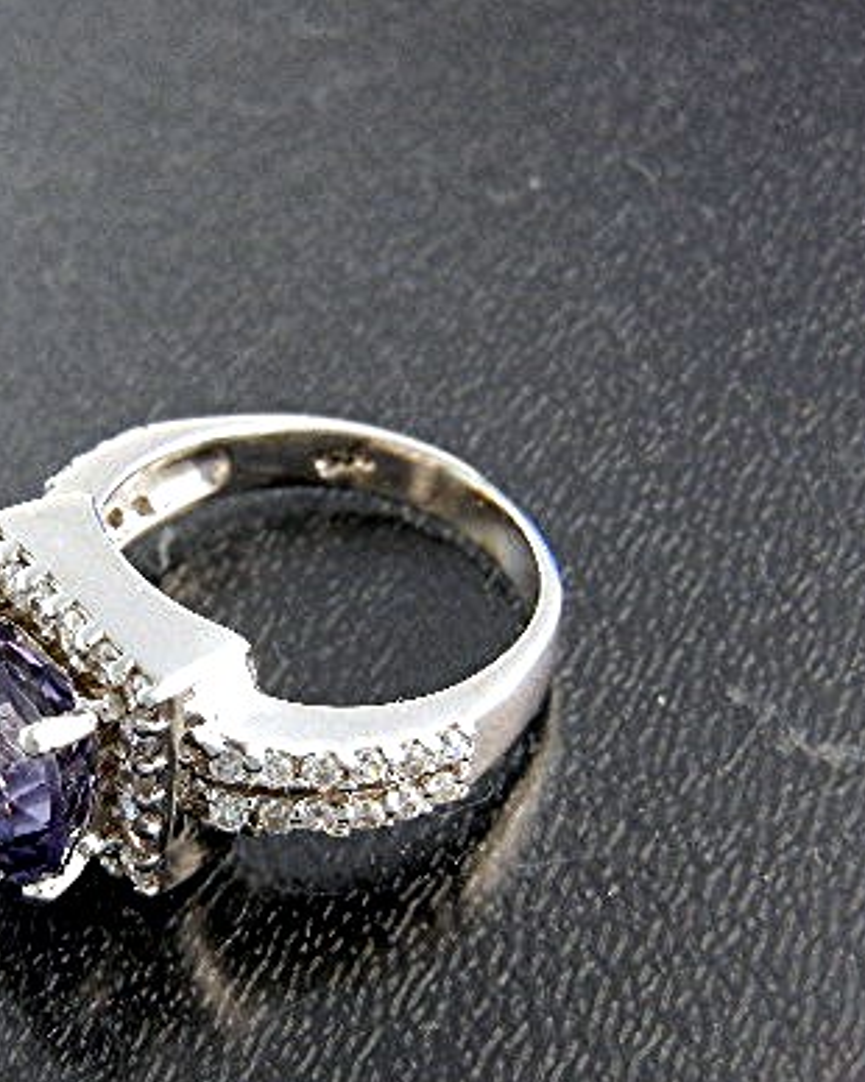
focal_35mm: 95
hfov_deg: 16.0
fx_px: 3042
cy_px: 597
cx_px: 148
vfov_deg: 20.2
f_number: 4
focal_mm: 10.6
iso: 400
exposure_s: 1/18.2
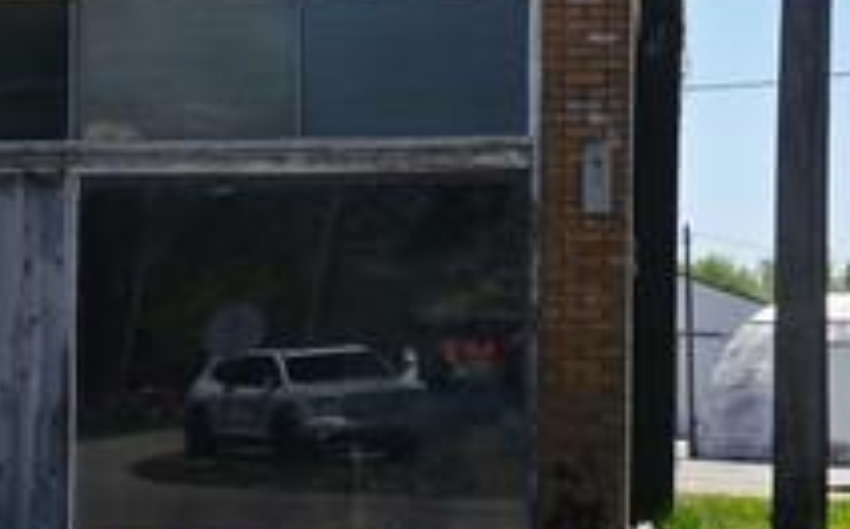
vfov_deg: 10.5
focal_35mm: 125
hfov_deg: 16.2
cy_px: 297
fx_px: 2893
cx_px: -82
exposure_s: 1/125
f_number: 11
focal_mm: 16
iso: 100
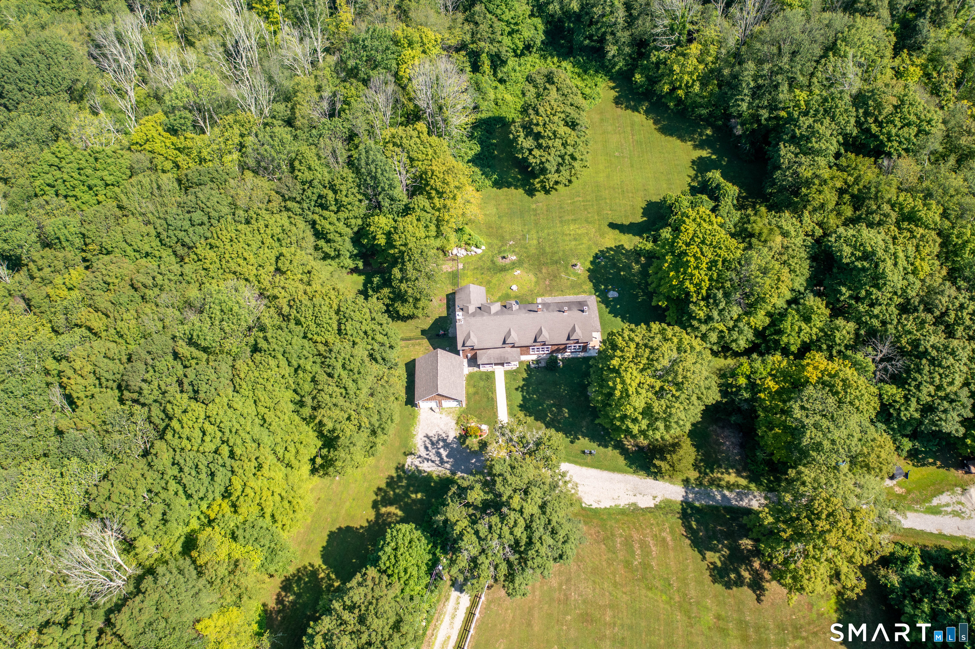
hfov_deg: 65.5
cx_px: 488
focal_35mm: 28
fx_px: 758
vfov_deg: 46.4
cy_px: 324
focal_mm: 10.26
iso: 100
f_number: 2.8
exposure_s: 1/80
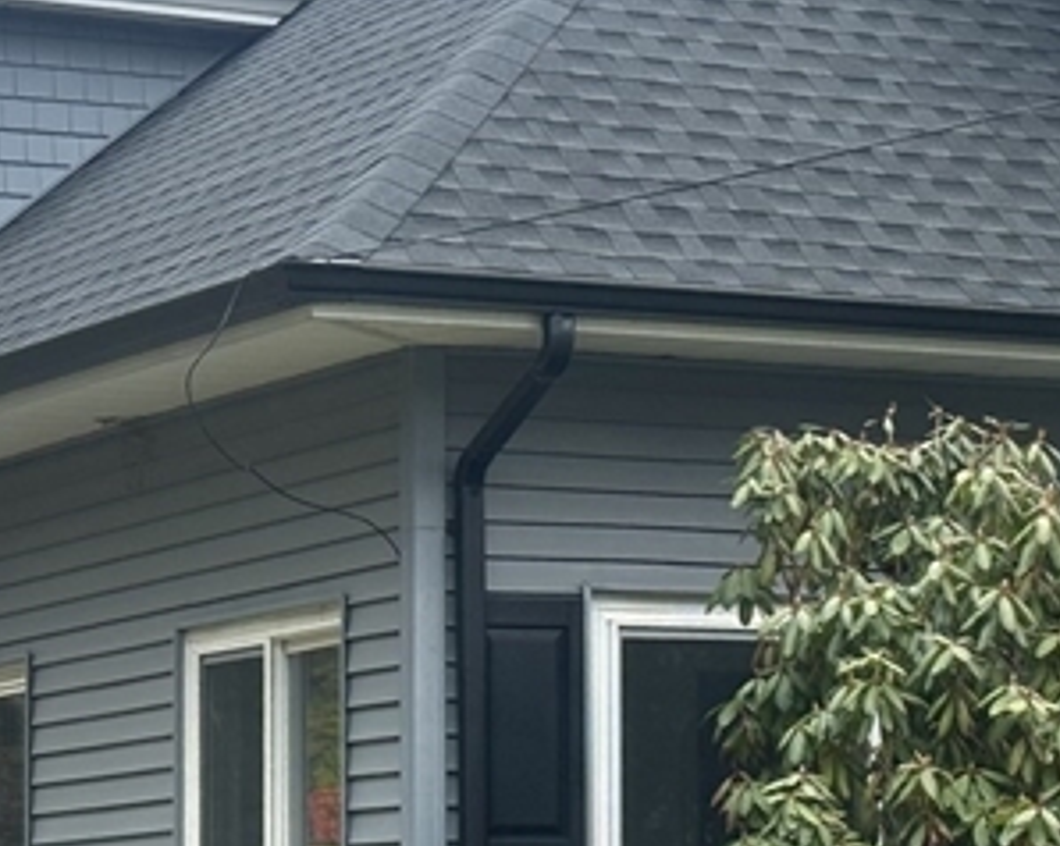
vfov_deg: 9.6
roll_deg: +0.6
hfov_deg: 12.0
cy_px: 537
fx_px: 5048
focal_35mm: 161
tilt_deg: +7.3
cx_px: 726
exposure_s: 1/1030
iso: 64
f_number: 1.78
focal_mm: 6.86
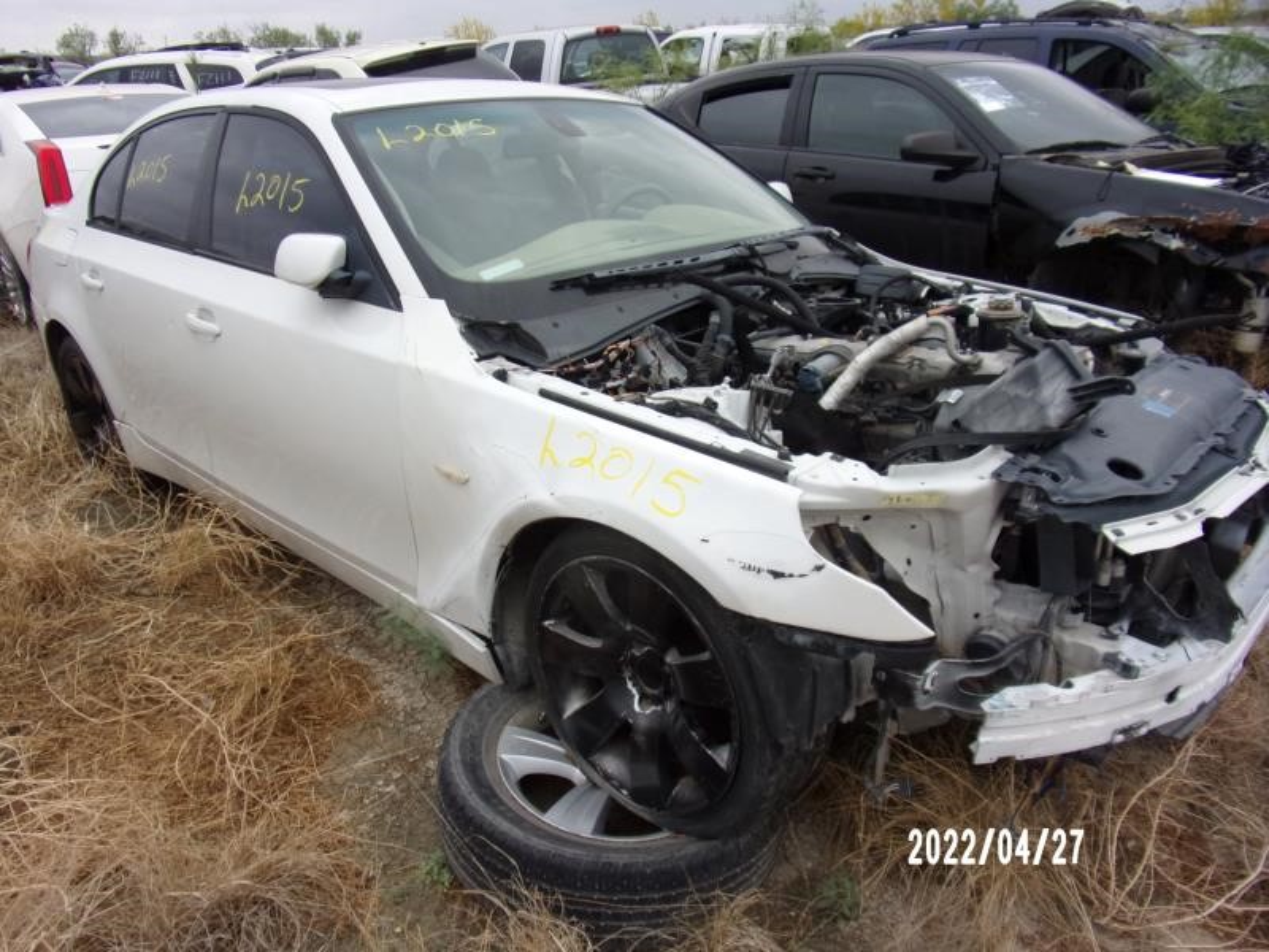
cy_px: 476
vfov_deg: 56.8
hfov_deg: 71.6
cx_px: 634
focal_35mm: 24
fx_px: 880
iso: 80
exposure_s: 1/480
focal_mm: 4.3
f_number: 3.3
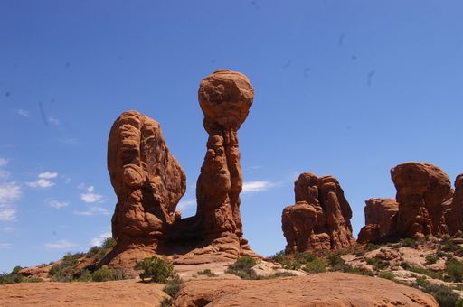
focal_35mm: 42
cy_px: 154
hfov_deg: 46.5
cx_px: 232
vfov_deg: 31.8
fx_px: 539
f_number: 11
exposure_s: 1/250
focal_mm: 28
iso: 200
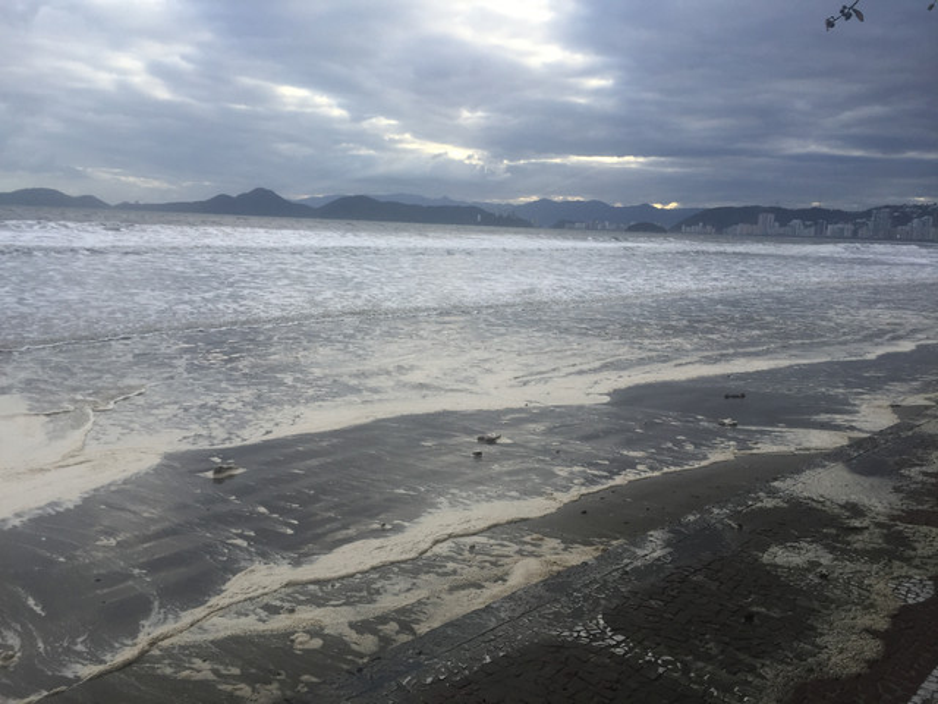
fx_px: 786
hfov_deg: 61.7
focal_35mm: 29
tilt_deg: -14.2
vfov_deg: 48.2
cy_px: 352
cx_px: 469
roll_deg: -3.9
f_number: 2.2
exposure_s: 1/648
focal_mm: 4.15
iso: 32
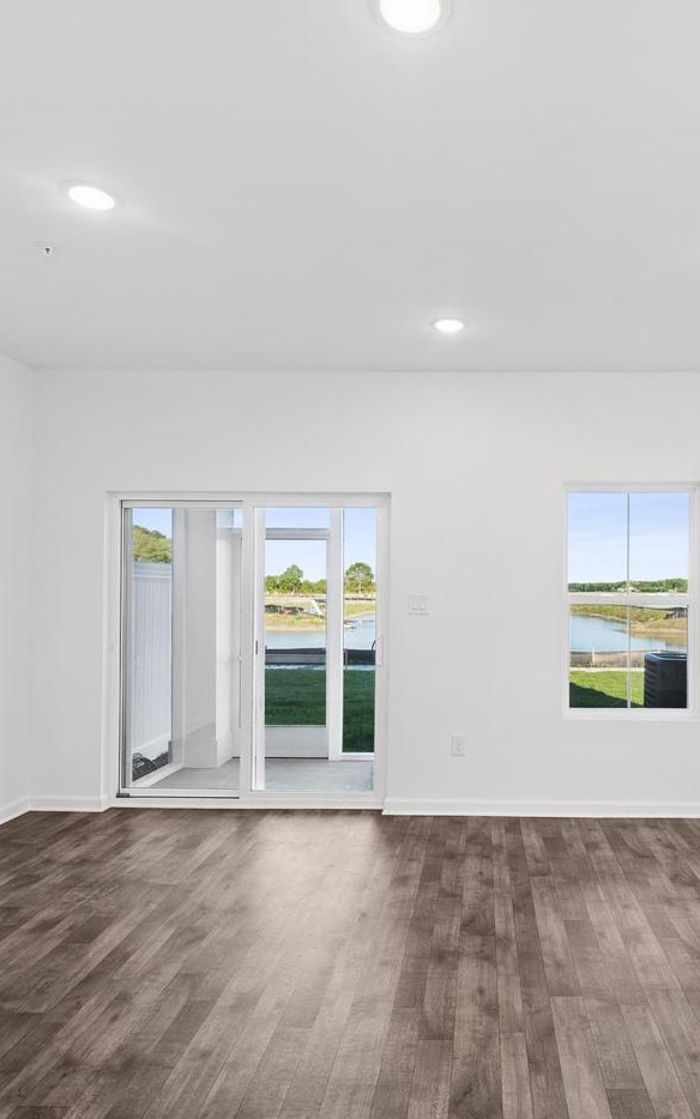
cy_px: 573
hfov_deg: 54.1
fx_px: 671
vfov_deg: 79.6
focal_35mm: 22
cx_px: 458
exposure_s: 1/125
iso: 640
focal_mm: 14
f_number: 7.1
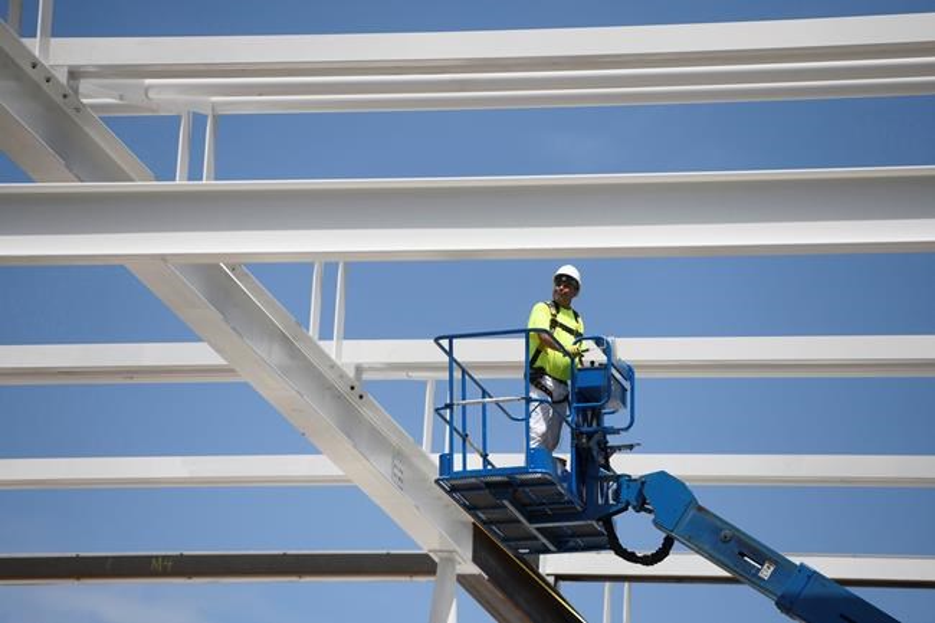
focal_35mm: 195
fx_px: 5063
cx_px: 468
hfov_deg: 10.6
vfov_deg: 7.0
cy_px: 312
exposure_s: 1/6400
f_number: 4
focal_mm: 195
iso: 320
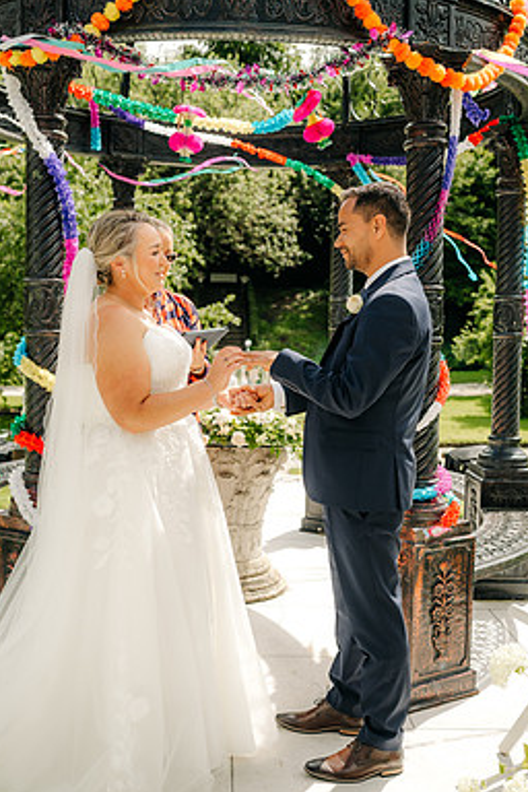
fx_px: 902
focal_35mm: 41
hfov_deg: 32.6
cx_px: 235
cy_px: 373
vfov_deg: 47.4
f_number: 3.5
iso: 100
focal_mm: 35
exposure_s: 1/1000
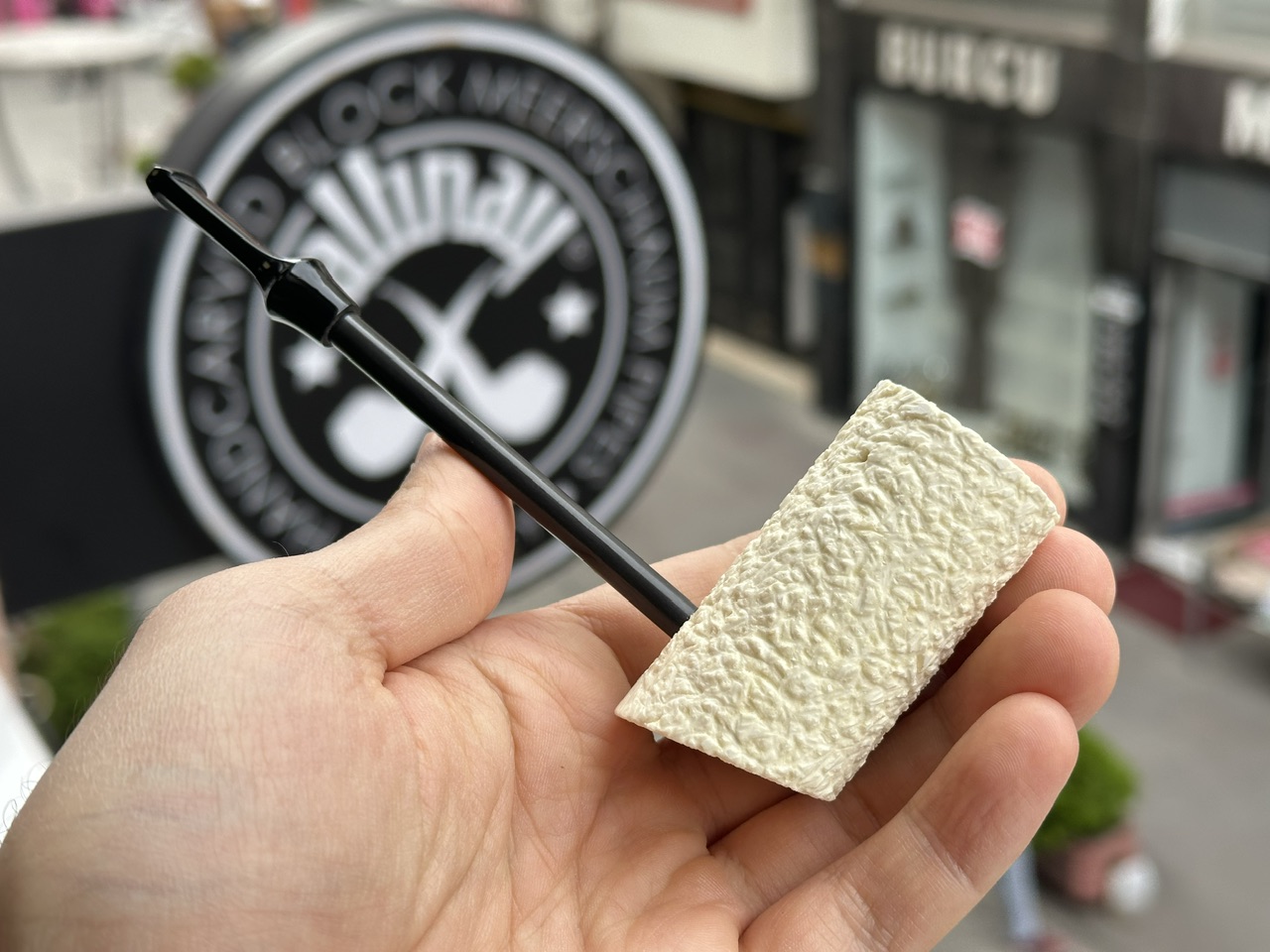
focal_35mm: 48
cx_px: 635
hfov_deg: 39.7
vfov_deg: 30.3
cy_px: 476
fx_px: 1761
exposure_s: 1/1062
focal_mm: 6.86
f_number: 1.78
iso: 64
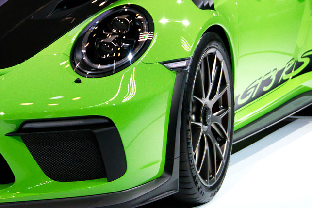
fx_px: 1682
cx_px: 66
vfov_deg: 7.1
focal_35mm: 194
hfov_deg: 10.6
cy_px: 32
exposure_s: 1/4000
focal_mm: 52
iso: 2000
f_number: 4
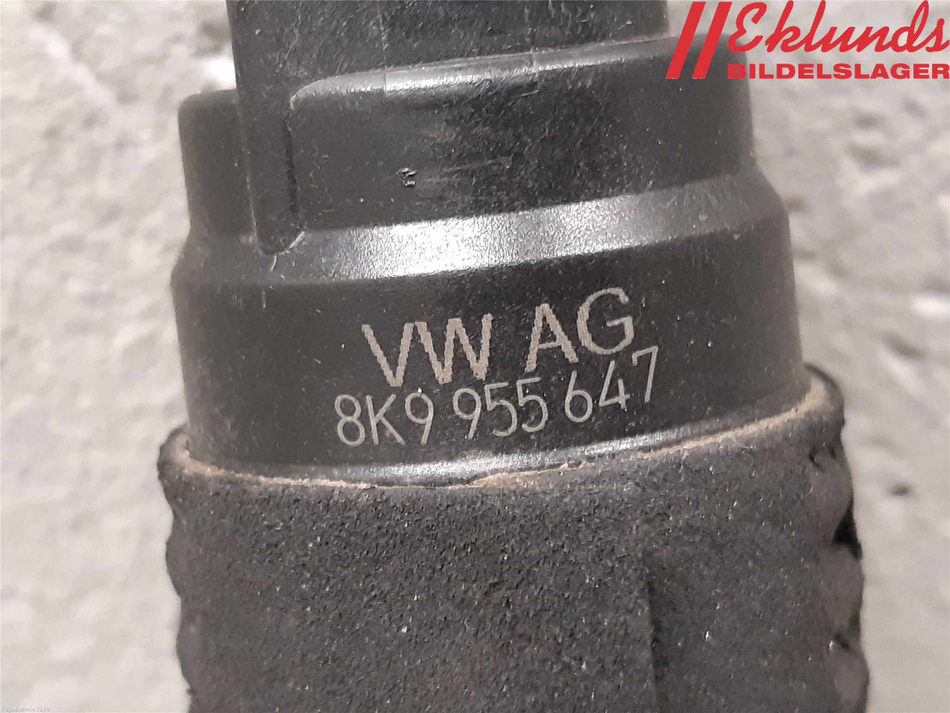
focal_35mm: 26
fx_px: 714
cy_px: 356
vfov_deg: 53.1
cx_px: 475
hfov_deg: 67.3
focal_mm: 3.93
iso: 320
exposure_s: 1/25
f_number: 1.7
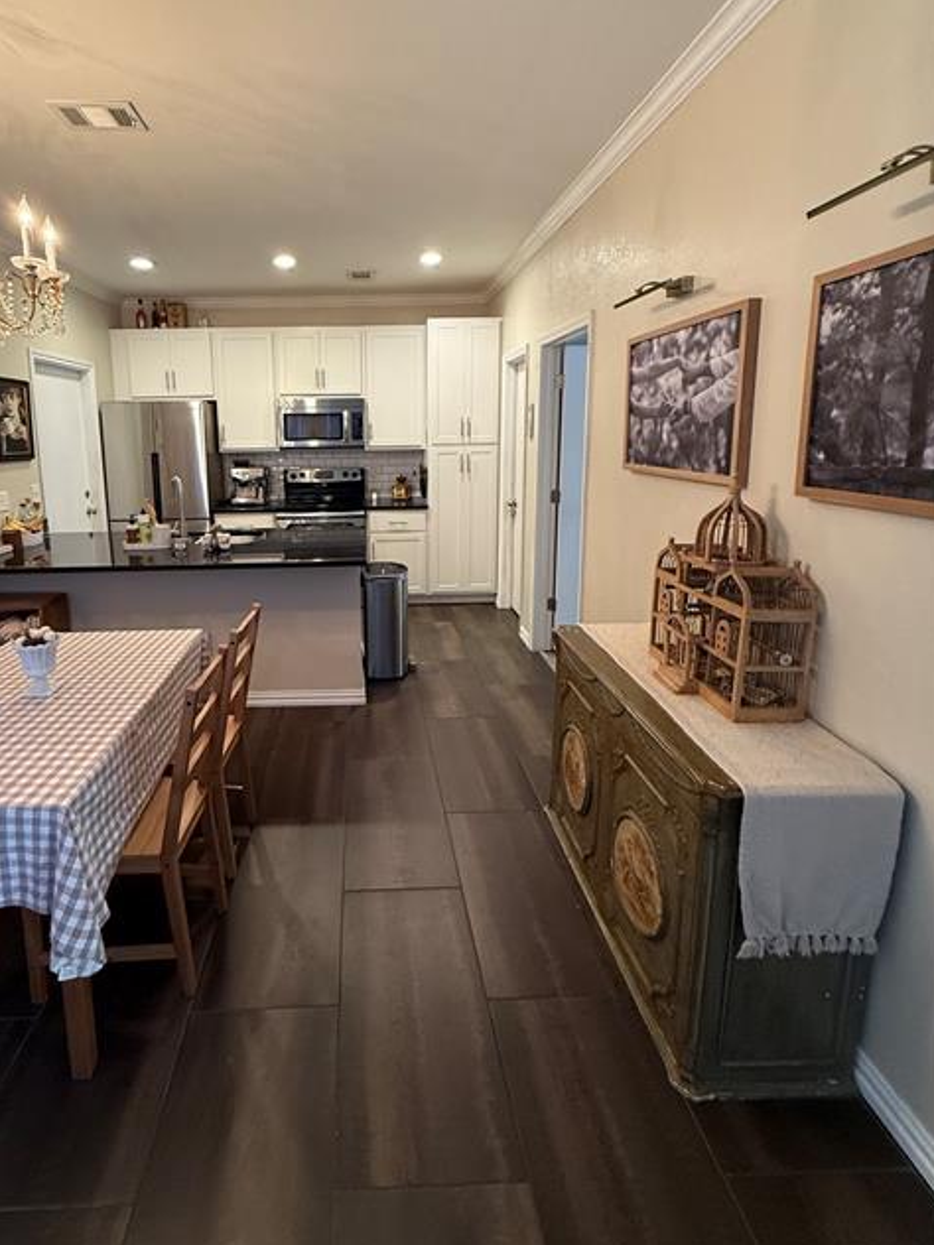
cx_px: 376
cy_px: 530
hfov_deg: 74.0
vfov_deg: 90.4
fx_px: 612
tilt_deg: -6.6
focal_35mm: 17
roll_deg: +1.4
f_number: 2.2
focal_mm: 2.22
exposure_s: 1/60
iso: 400
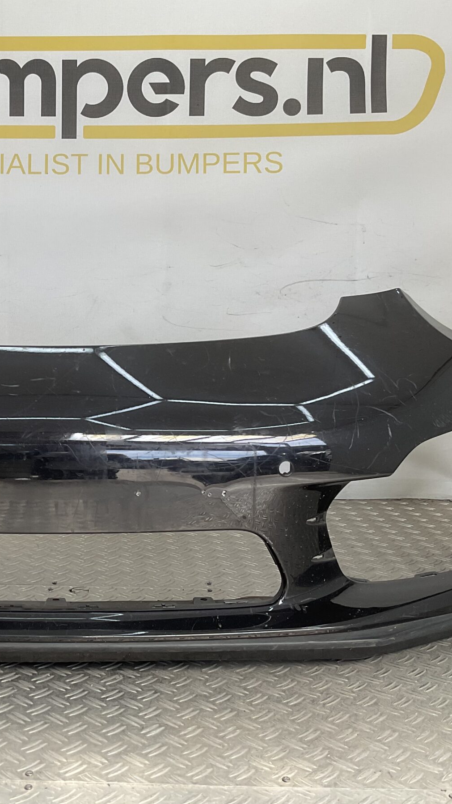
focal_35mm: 45
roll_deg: -1.8
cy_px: 379
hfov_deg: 25.9
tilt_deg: -8.3
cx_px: 72
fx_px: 959
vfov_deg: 45.4
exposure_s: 1/243
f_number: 1.8
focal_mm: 3
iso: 16
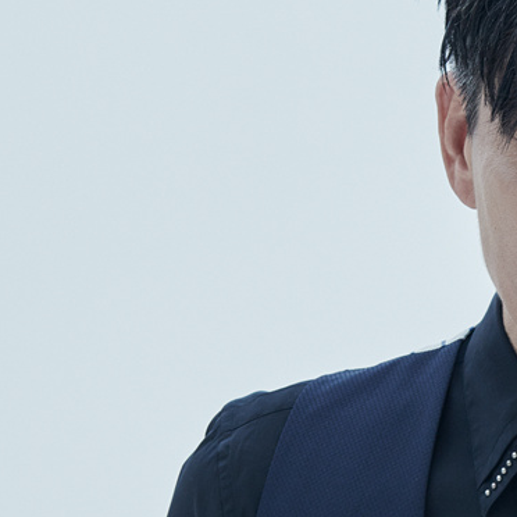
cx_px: 581
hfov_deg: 7.2
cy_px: 785
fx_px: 4055
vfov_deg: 7.2
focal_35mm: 240
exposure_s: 1/160
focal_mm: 70
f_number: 8
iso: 200
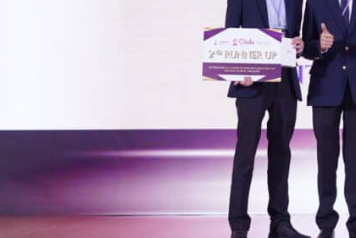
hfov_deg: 17.1
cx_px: 363
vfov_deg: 11.6
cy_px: -4
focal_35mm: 117
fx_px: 1158
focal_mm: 48
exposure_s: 1/60
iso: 640
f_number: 4
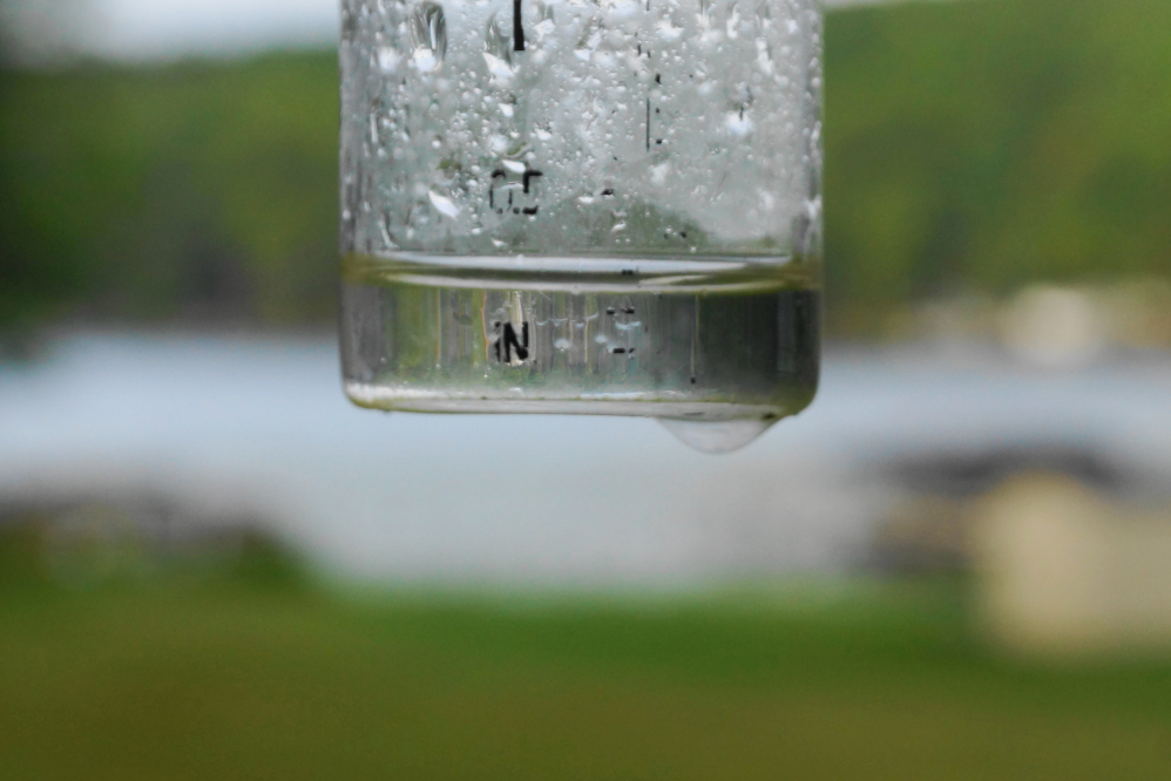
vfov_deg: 18.2
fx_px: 2440
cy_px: 390
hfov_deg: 27.0
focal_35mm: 75
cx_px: 586
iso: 400
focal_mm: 50
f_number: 8
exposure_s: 1/200
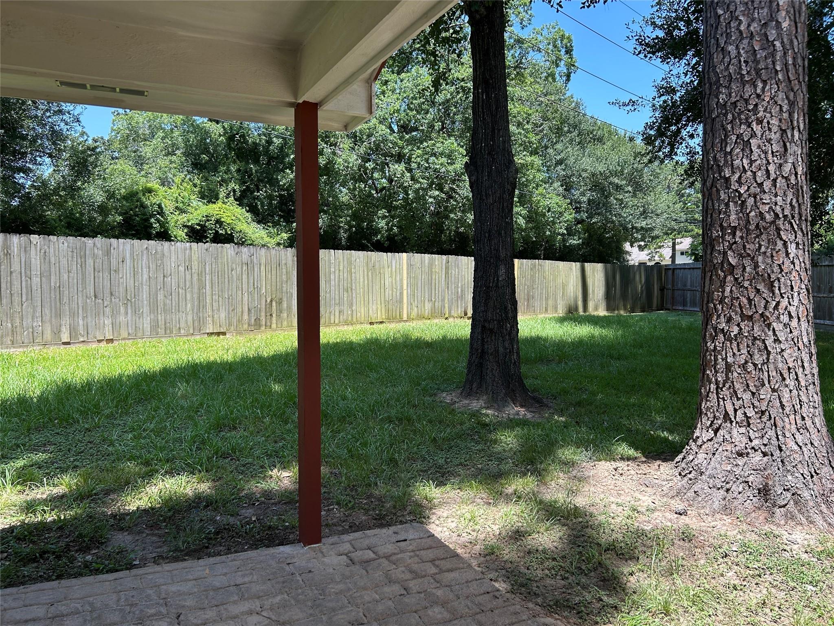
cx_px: 417
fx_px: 626
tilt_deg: -3.4
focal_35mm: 26
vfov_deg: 53.1
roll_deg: -0.5
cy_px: 313
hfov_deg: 67.3
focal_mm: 5.7
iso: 50
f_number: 1.5
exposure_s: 1/803
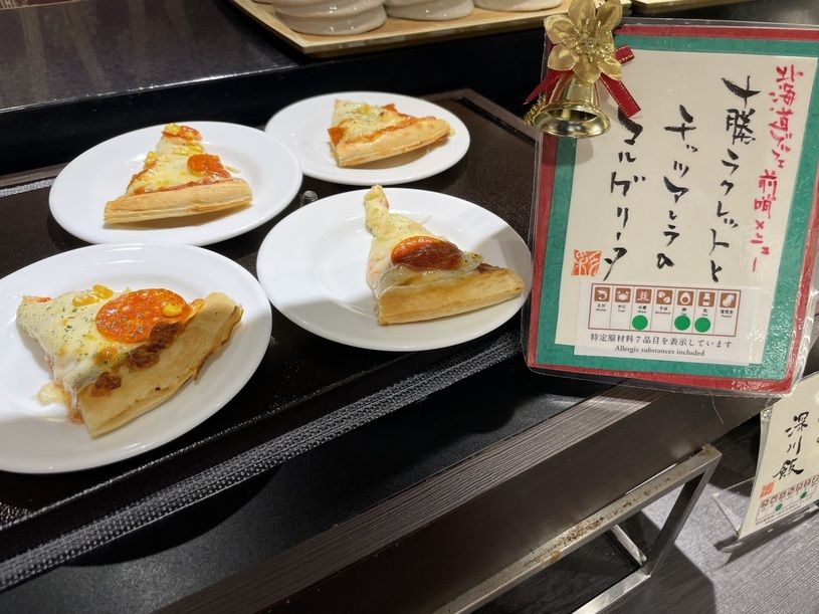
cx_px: 410
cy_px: 307
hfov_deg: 67.3
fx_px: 615
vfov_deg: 53.1
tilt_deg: -38.8
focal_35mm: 26
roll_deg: -3.1
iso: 80
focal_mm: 4.2
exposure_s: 1/100
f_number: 1.6
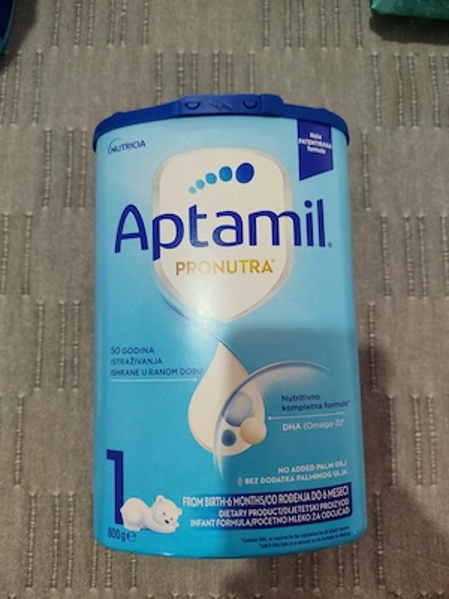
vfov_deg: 71.6
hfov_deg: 56.8
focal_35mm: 24
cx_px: 224
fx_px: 415
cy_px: 300
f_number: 1.7
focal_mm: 5.24
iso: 332
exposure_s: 1/33.3
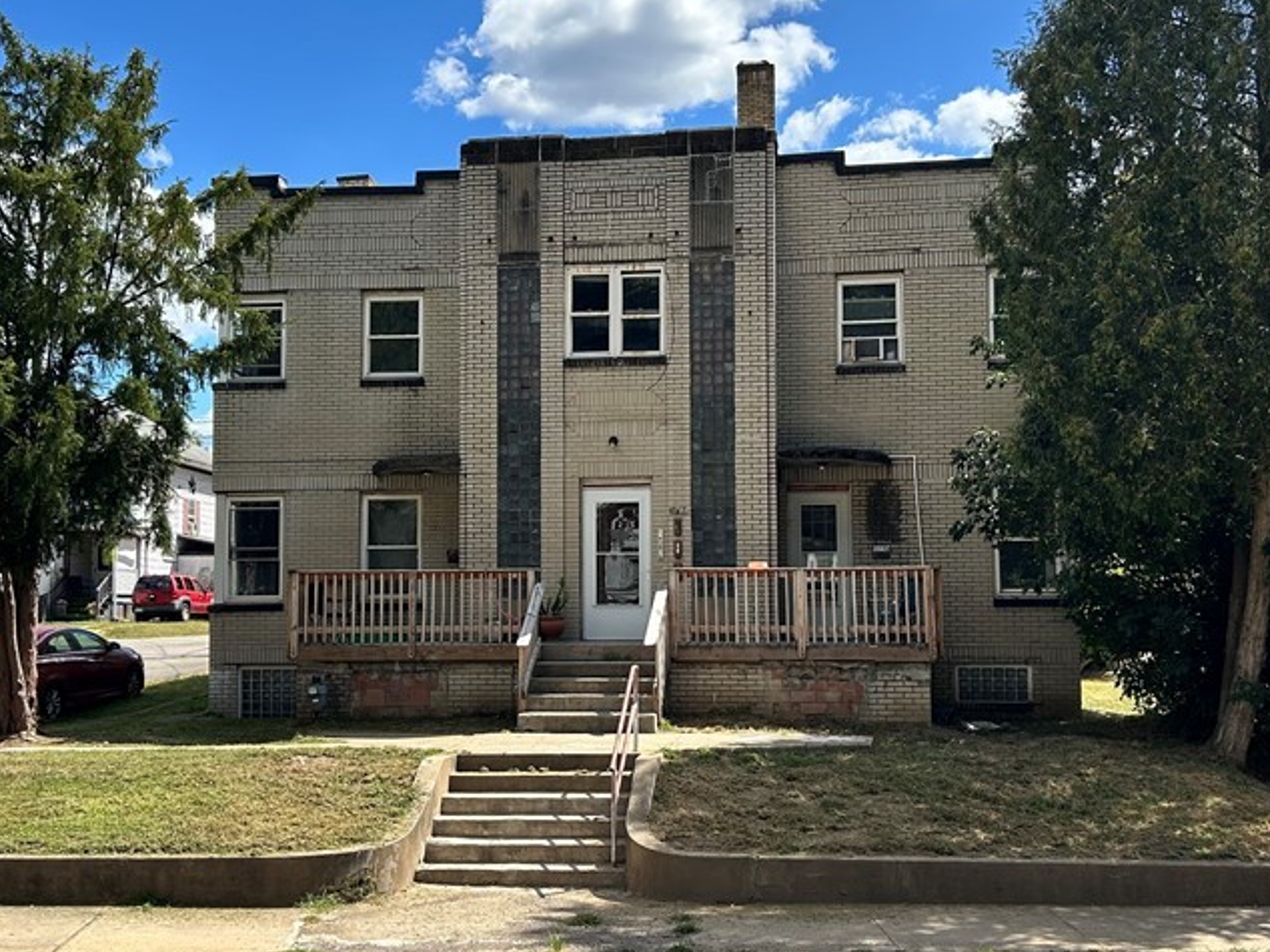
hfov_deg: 44.8
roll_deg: -0.6
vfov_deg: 34.3
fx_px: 1540
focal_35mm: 42
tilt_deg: +4.2
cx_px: 591
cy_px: 491
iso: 50
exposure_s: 1/3077
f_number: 1.5
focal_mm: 5.7
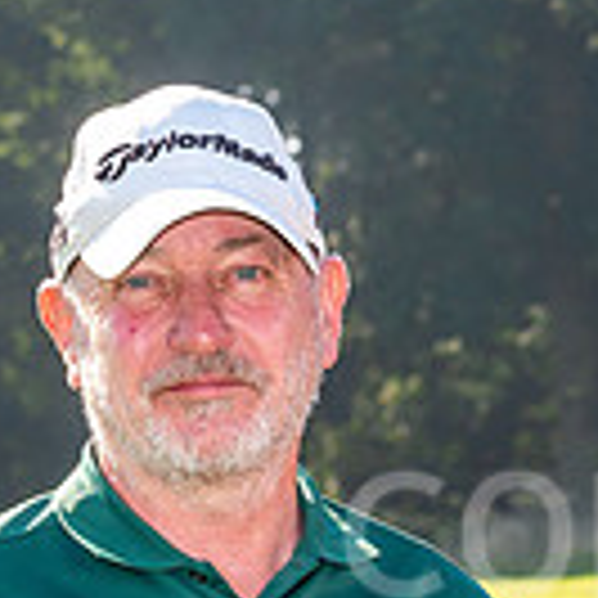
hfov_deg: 4.1
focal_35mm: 421
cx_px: 941
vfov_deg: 4.1
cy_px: 836
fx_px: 8228
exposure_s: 1/200
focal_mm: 98
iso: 200
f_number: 10
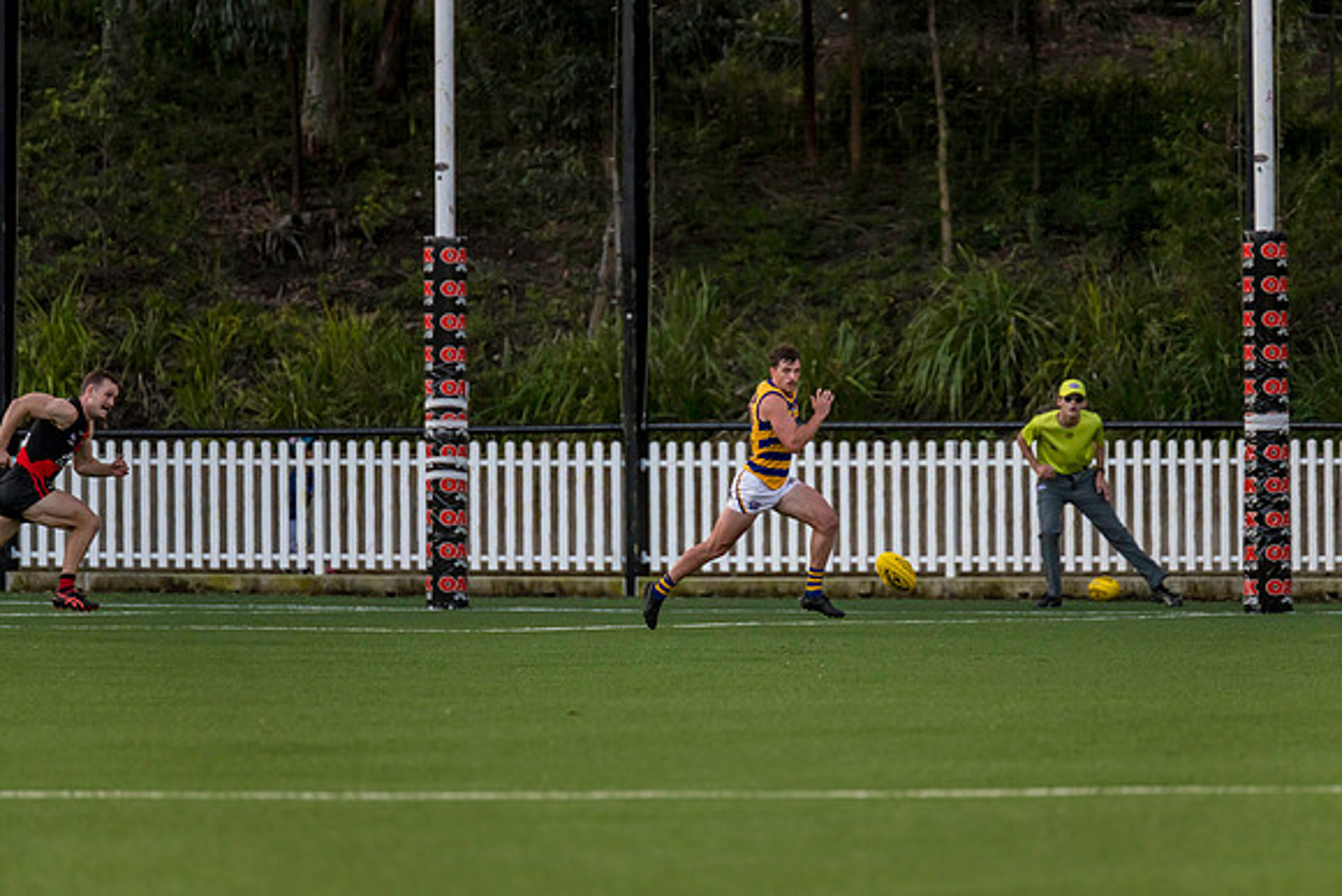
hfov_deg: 4.4
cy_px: 445
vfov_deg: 3.0
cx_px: 710
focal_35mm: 463
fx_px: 17271
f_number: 4
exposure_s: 1/2000
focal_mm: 420
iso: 800
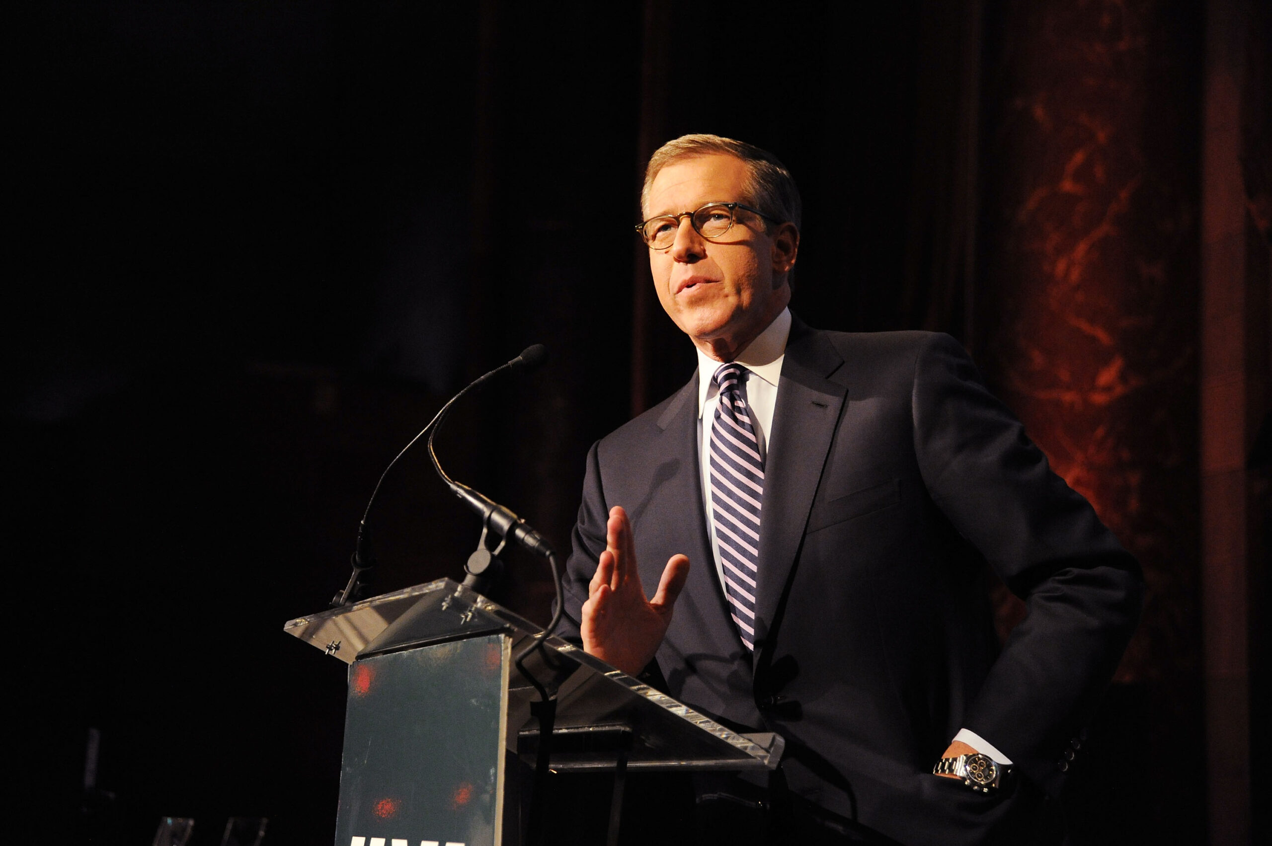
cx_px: 636
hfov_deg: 28.9
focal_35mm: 70
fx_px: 2472
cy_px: 423
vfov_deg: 19.4
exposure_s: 1/125
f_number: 4
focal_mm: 70
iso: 6400
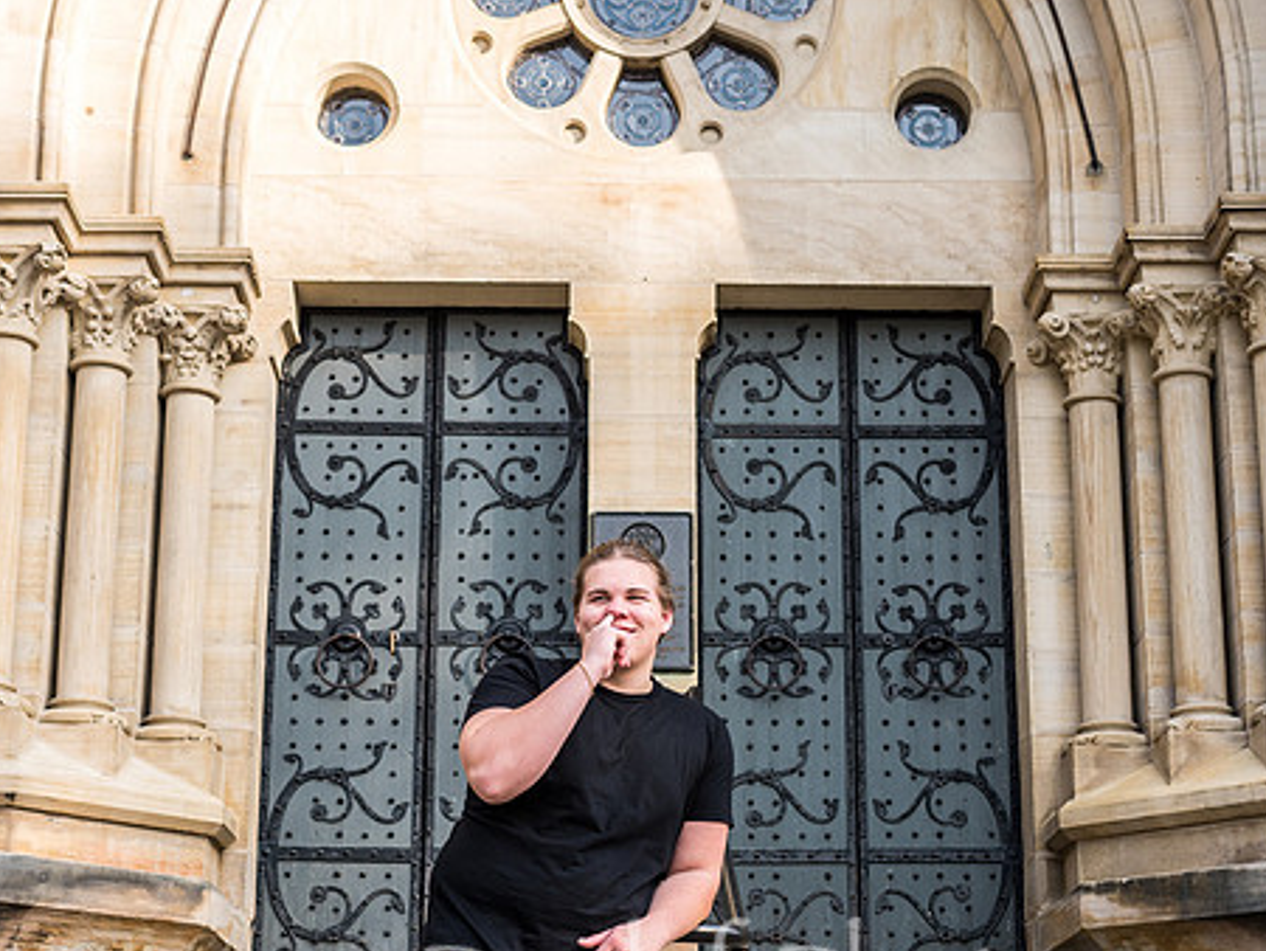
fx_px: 2452
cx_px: 658
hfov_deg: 29.0
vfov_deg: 21.9
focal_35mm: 67
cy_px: 606
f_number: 3.5
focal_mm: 25
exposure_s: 1/400
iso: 200
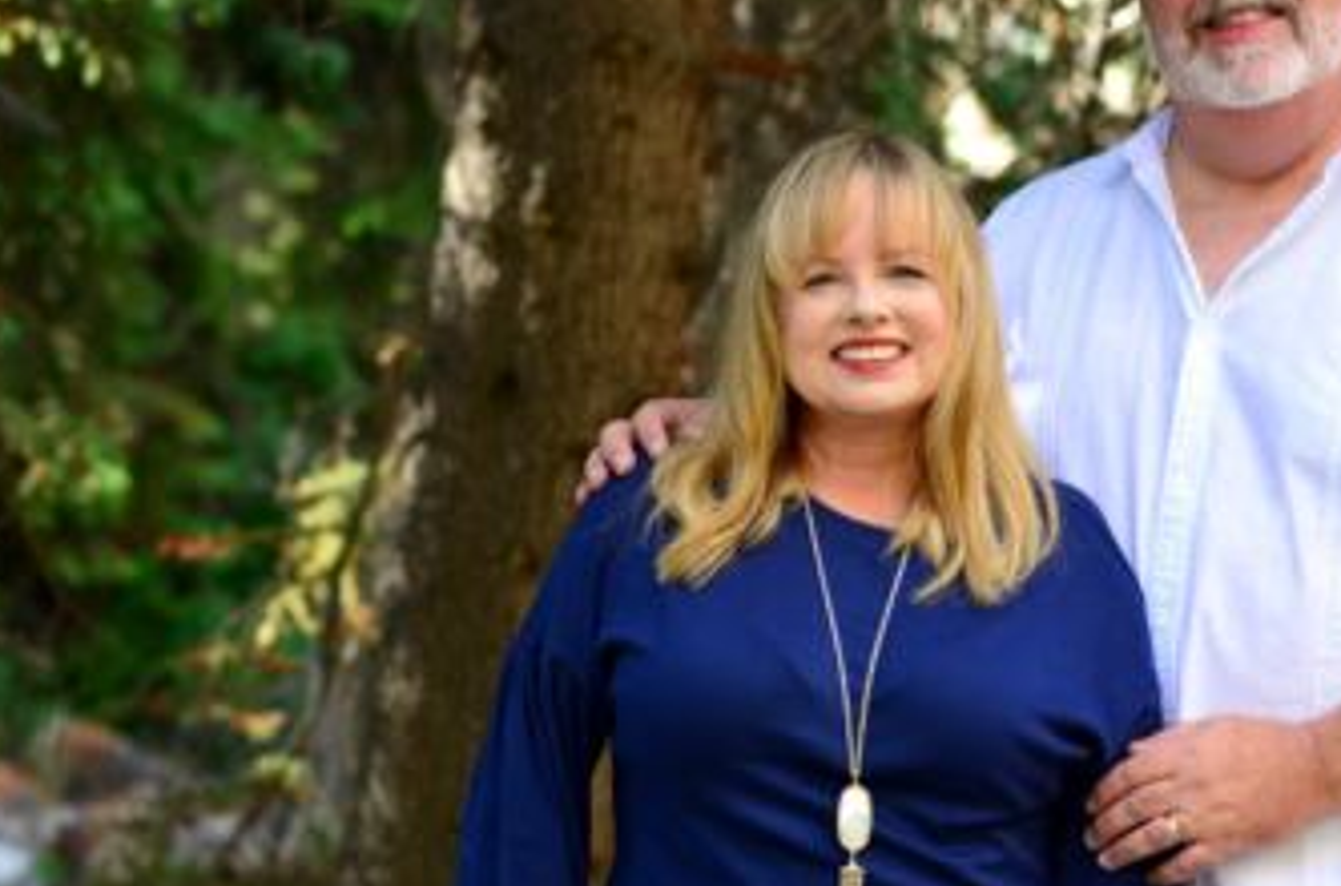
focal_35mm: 144
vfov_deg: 9.5
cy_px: 364
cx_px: 745
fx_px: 5349
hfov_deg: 14.3
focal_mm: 50
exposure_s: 1/125
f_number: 2.8
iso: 100
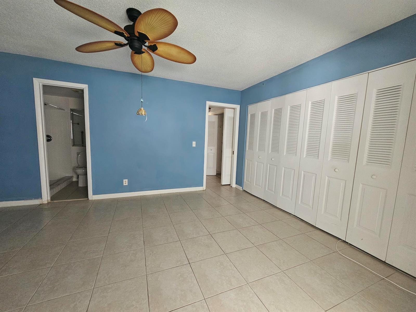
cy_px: 156
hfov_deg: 106.2
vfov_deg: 89.9
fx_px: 156
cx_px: 208
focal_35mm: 13
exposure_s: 1/30
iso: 500
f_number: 2.2
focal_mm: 2.2
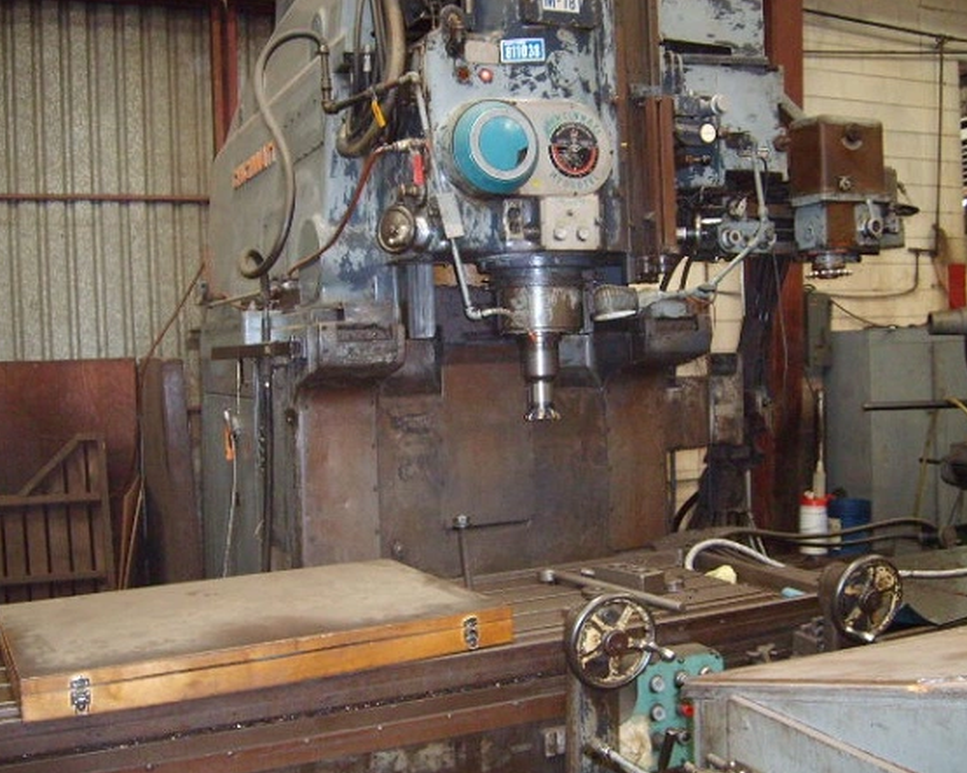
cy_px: 387
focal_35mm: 37
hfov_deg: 49.1
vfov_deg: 40.1
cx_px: 503
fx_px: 1059
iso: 253
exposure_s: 1/45
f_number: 2.8
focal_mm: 5.8
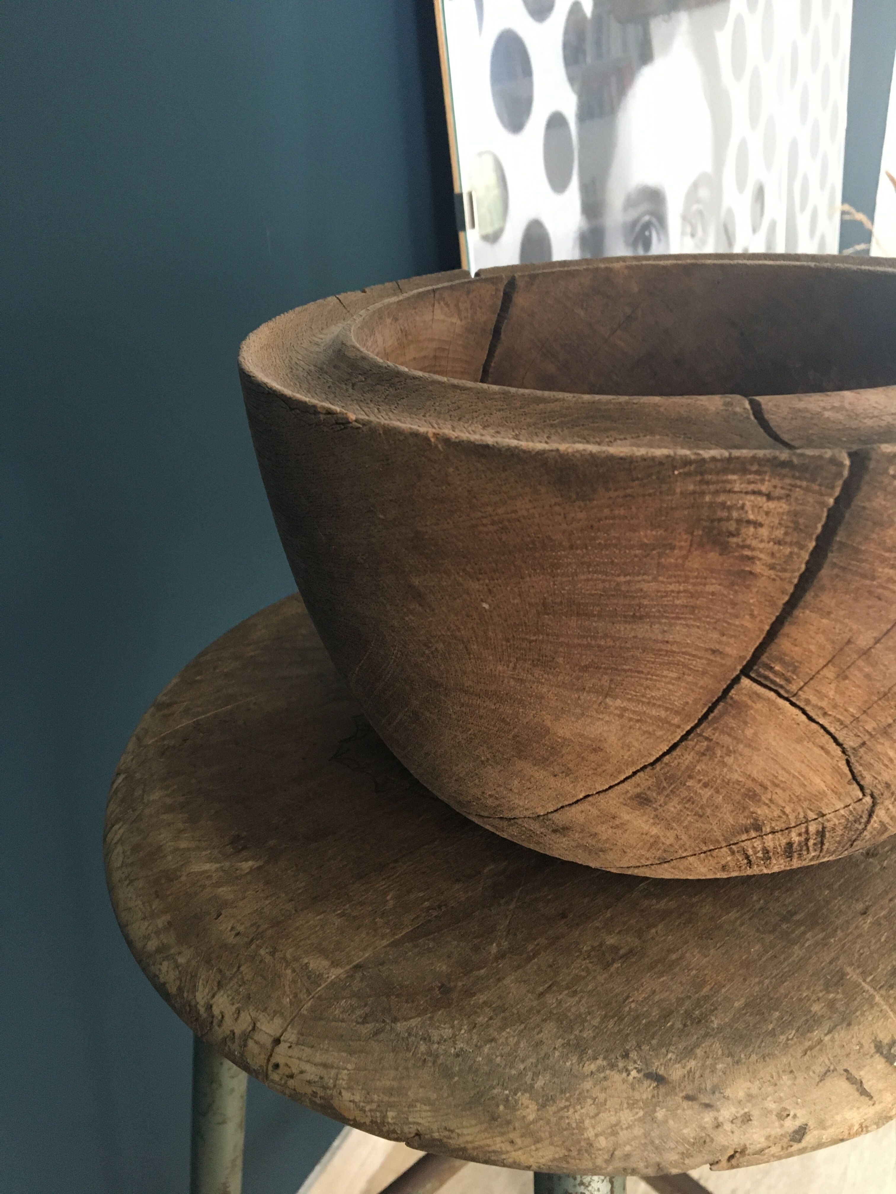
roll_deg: +1.9
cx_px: 448
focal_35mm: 29
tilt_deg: -27.0
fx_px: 1001
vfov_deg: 61.7
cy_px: 597
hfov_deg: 48.2
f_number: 2.2
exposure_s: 1/33
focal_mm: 4.15
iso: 250
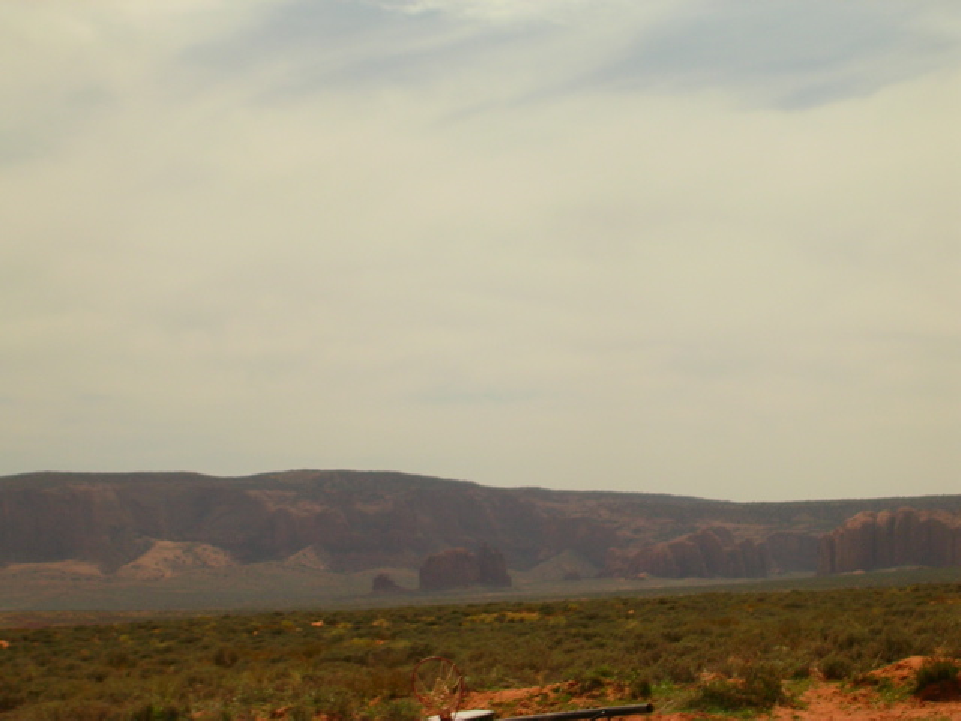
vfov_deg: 12.9
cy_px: 360
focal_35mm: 115
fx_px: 3193
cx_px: 480
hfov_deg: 17.1
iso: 50
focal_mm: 17.4
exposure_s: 1/840
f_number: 4.9
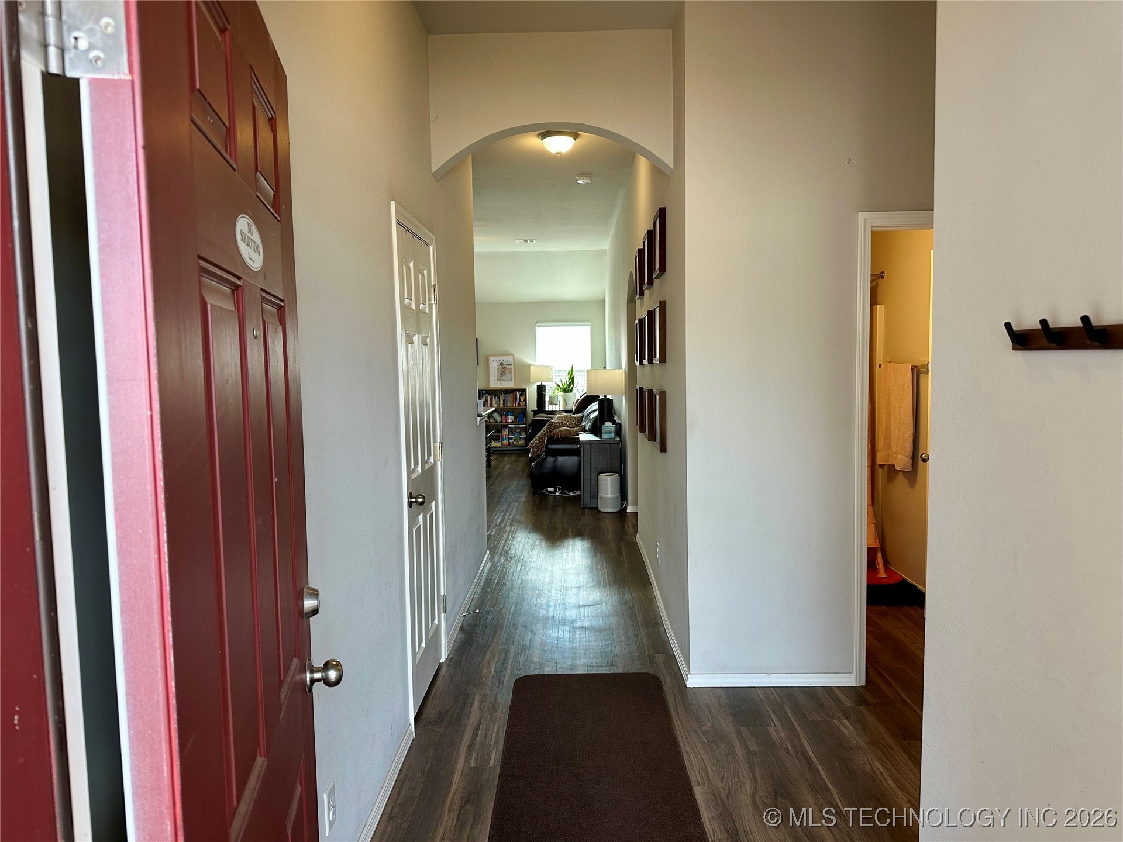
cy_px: 421
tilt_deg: -5.0
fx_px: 779
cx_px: 562
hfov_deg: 71.6
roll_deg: +0.4
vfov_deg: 56.8
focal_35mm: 24
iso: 125
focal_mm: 6.86
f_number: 1.78
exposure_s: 1/120
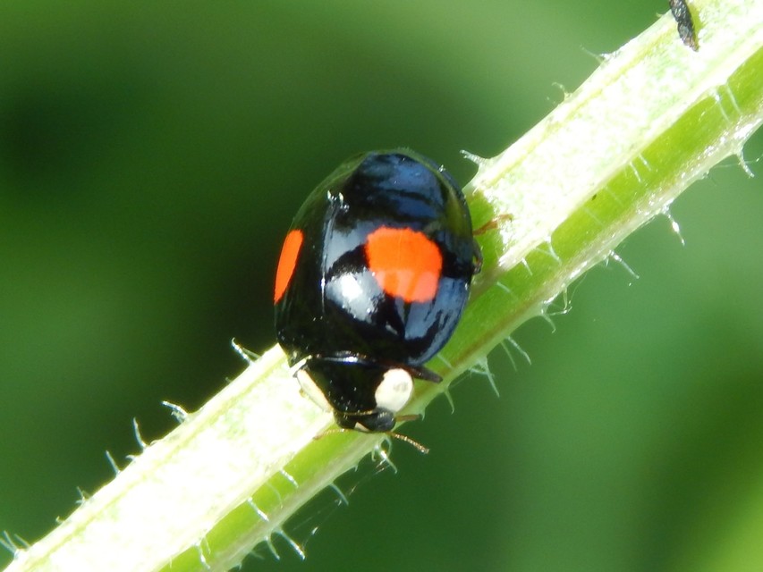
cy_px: 286
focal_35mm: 207
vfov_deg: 7.2
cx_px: 382
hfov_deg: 9.6
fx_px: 4563
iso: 125
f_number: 5.4
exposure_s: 1/100
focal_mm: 37.1
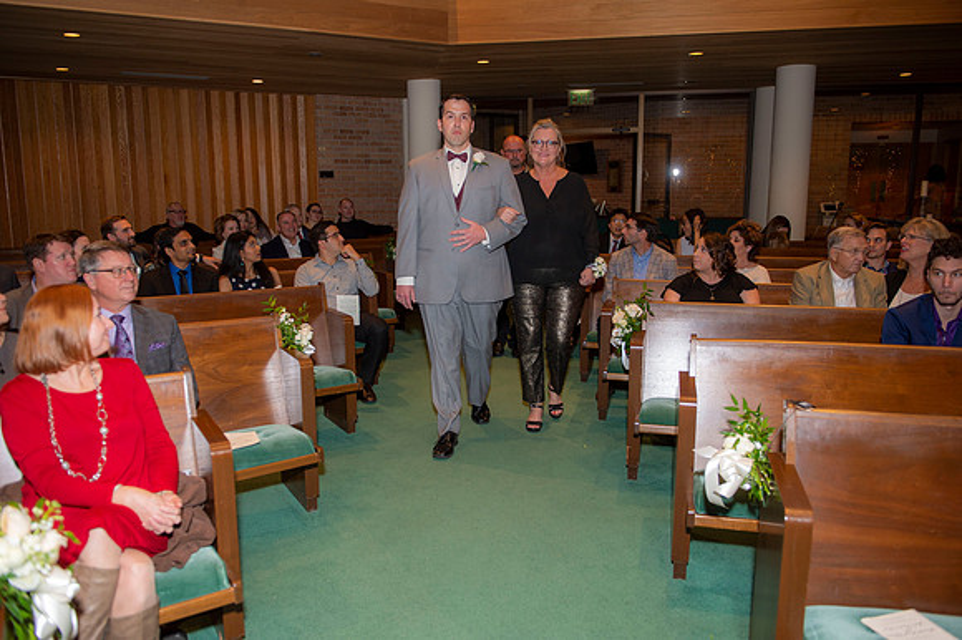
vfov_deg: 44.9
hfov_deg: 63.7
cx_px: 481
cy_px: 320
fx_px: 774
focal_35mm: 29
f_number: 3.5
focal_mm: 29
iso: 800
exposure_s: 1/160
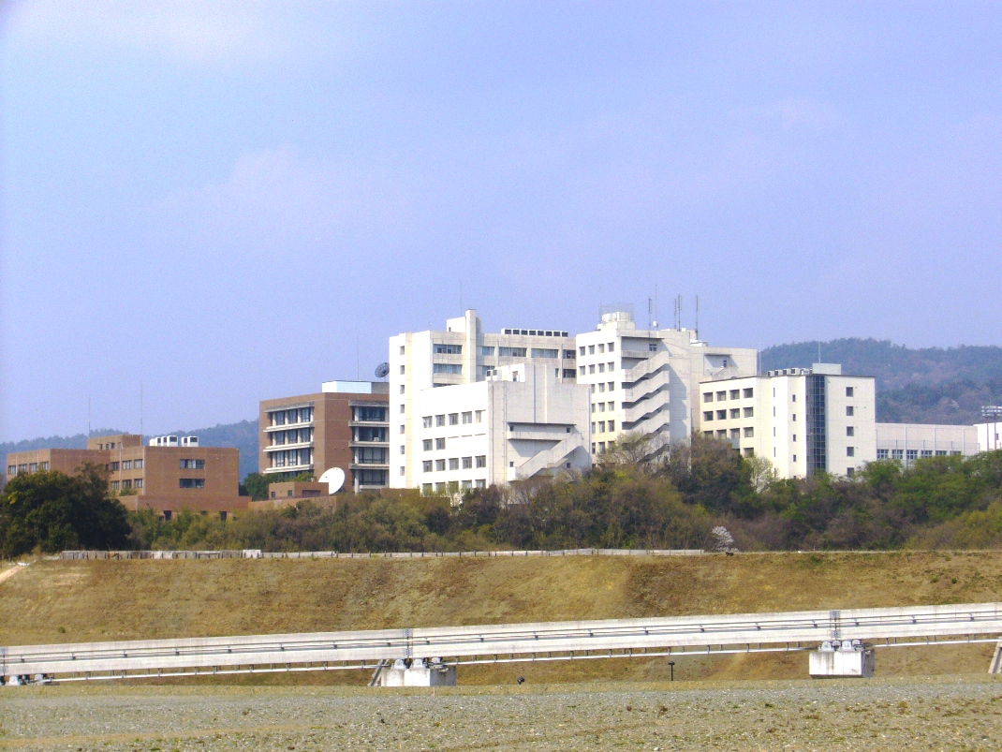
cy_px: 376
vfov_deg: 14.1
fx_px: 3040
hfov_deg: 18.7
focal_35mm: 105
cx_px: 501
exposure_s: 1/200
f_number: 10
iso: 80
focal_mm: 17.4
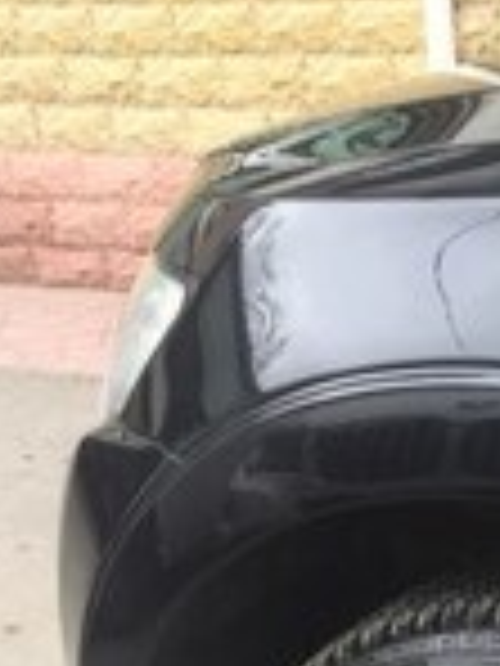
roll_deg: +1.6
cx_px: 671
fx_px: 1868
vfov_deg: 18.8
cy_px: 860
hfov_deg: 14.5
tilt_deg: -27.7
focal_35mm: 97
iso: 32
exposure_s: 1/100
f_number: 2.2
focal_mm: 4.15
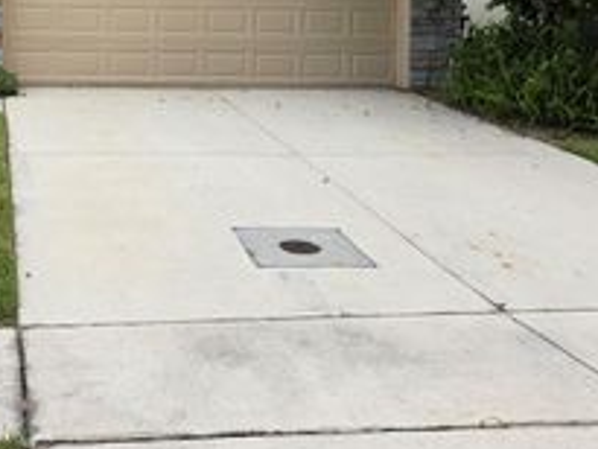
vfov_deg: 25.0
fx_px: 968
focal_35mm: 56
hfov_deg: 32.9
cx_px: 79
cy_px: 10
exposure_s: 1/2937
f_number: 1.7
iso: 80
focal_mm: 6.3
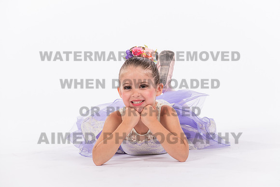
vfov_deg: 6.3
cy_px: 86
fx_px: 1684
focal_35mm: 217
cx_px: 148
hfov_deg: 9.5
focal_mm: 200
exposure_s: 1/160
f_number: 11
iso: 320
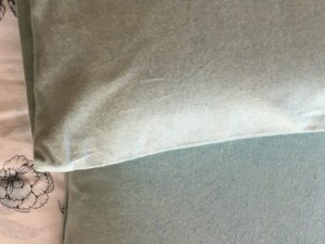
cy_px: 161
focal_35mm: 49
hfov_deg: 38.4
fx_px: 460
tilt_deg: -67.5
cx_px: 221
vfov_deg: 29.5
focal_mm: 4.15
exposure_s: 1/33
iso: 32
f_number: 2.2
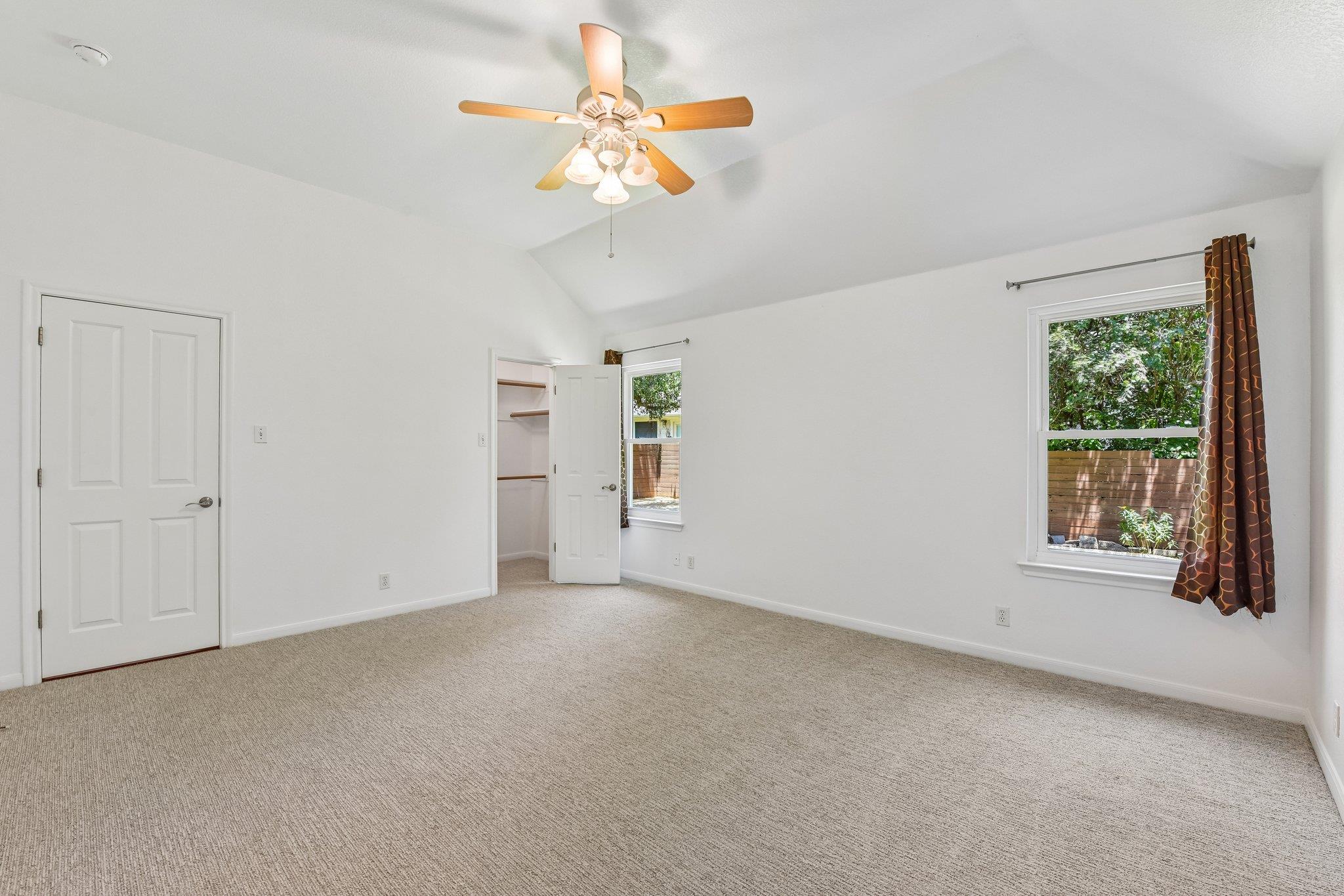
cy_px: 448
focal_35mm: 15
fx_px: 560
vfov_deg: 77.3
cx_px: 672
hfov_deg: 100.4
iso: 320
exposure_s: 1/15
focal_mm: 15
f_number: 8
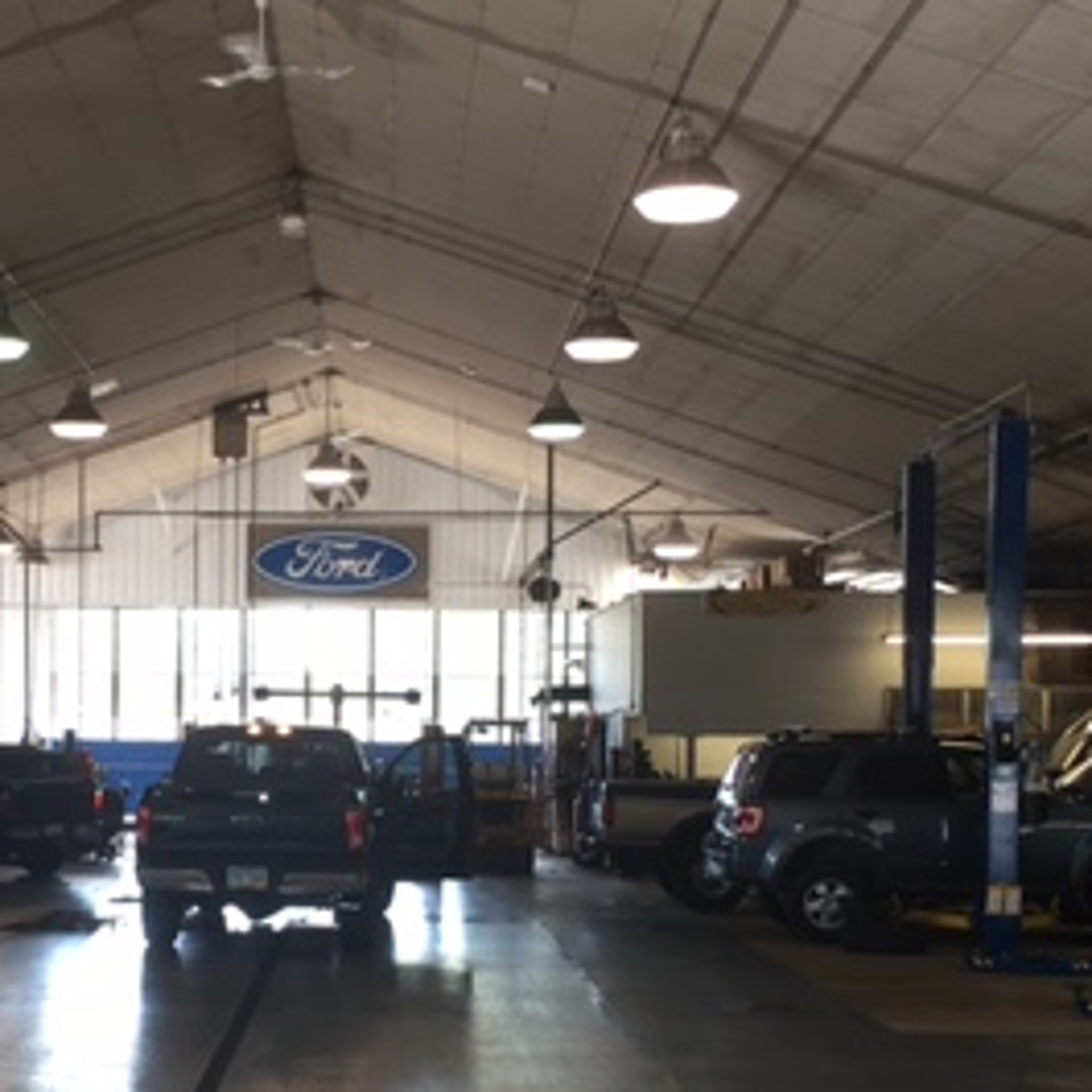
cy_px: 750
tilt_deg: -1.5
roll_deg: -0.4
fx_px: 2213
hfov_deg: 27.3
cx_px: 260
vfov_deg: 27.5
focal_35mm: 62
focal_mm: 4.15
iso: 25
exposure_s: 1/40
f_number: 2.2
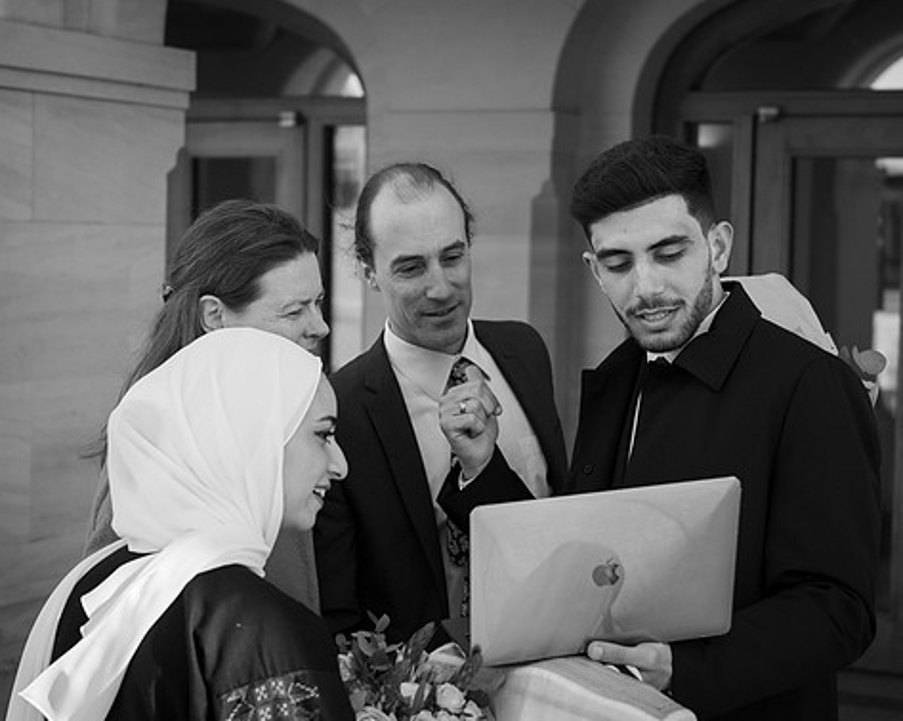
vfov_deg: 22.2
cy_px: 359
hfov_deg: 27.5
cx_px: 525
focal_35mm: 69
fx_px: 1843
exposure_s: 1/3200
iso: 200
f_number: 2.8
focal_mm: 40
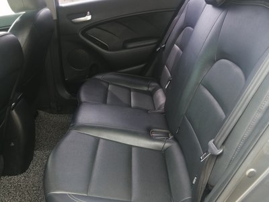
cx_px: 134
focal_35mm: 27
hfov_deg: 65.3
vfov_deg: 51.4
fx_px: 210
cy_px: 101
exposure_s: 1/50
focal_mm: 3.62
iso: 50
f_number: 1.8
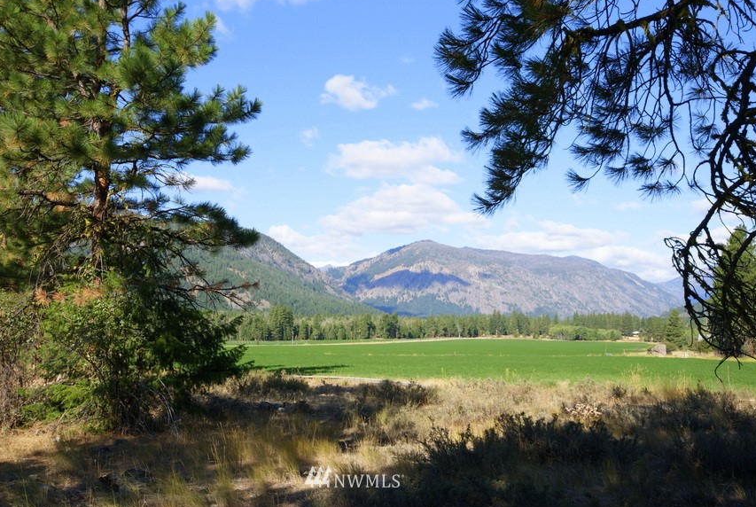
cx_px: 355
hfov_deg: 53.0
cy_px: 207
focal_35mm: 36
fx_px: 757
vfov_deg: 36.9
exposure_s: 1/80
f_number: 11
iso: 100
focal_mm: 20
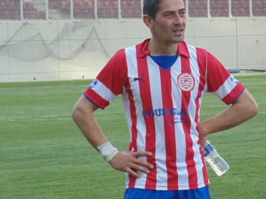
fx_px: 1913
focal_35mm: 249
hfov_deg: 8.0
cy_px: 80
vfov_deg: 6.0
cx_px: 151
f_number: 5.2
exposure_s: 1/40
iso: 80
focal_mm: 27.8
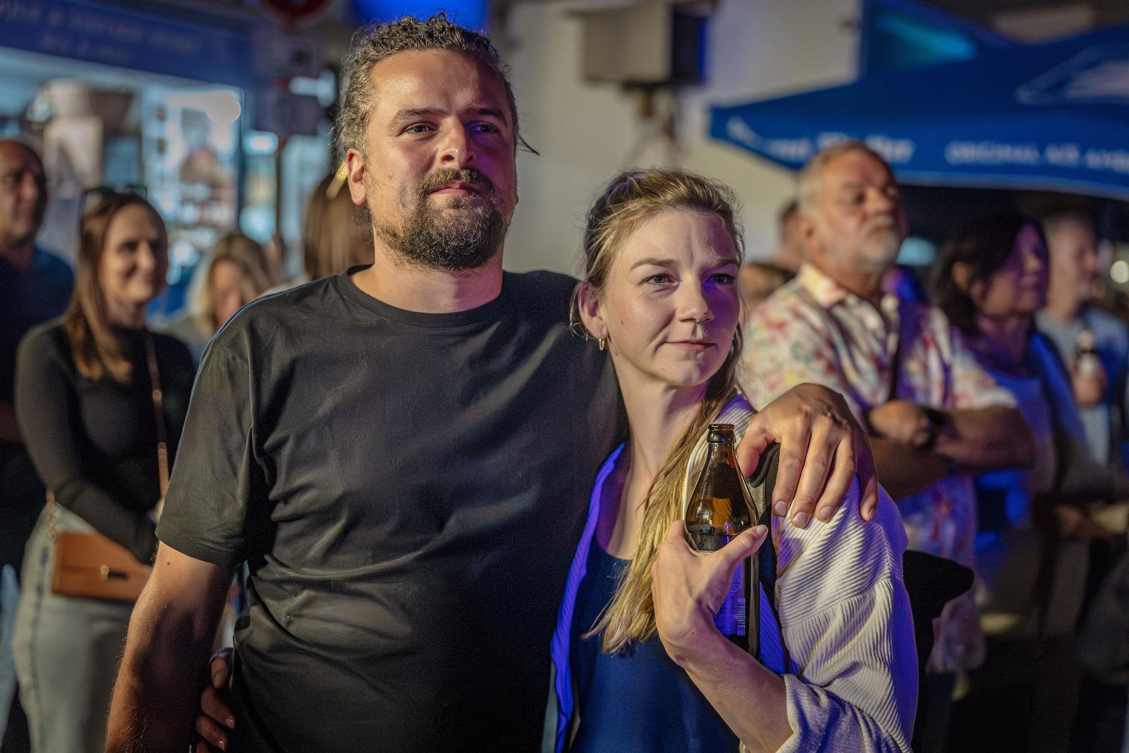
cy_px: 376
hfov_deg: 43.6
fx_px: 1411
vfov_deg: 29.9
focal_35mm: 45
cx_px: 564
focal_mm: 45
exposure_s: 1/160
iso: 10000
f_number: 2.2
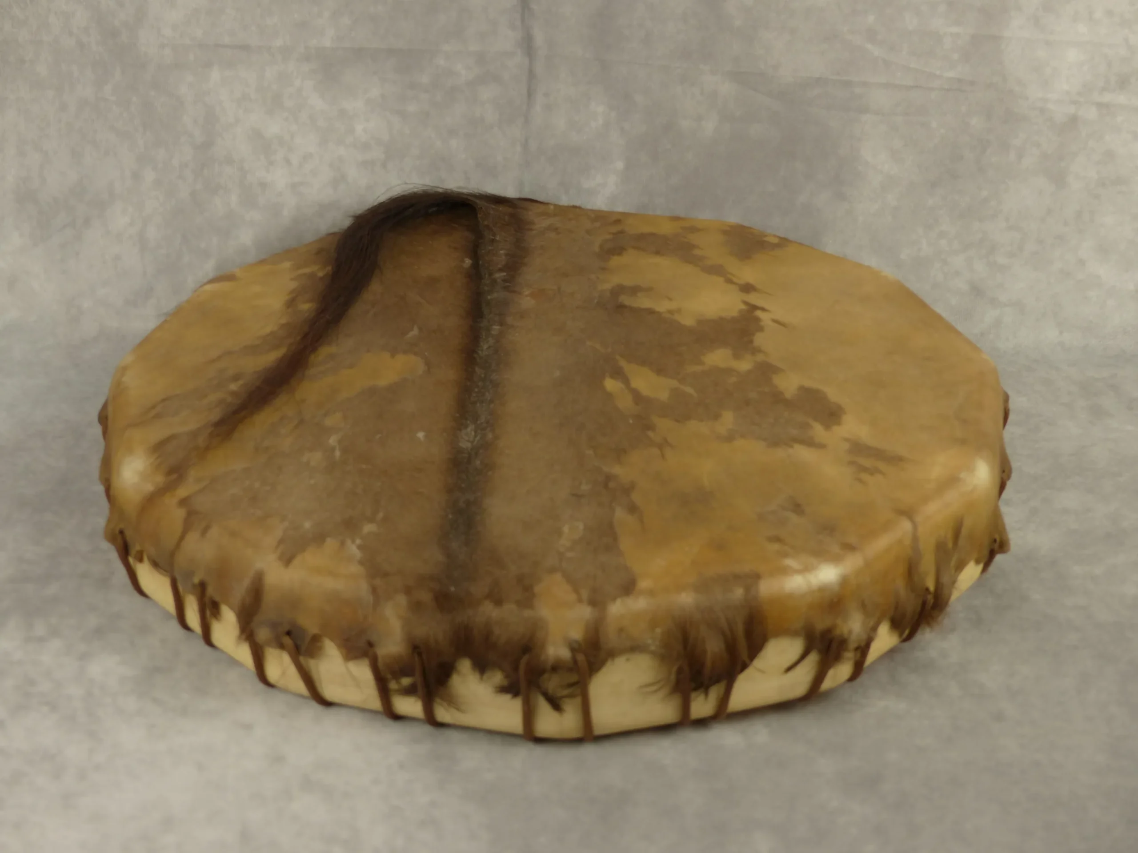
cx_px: 569
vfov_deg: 29.7
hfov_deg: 38.9
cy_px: 426
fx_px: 1611
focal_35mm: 49
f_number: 2.8
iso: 125
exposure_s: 1/30
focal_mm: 8.7
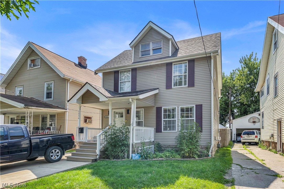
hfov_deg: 86.0
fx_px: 152
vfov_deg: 63.7
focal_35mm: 19
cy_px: 94
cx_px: 142
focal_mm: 19.3
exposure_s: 1/1600
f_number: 7.1
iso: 640
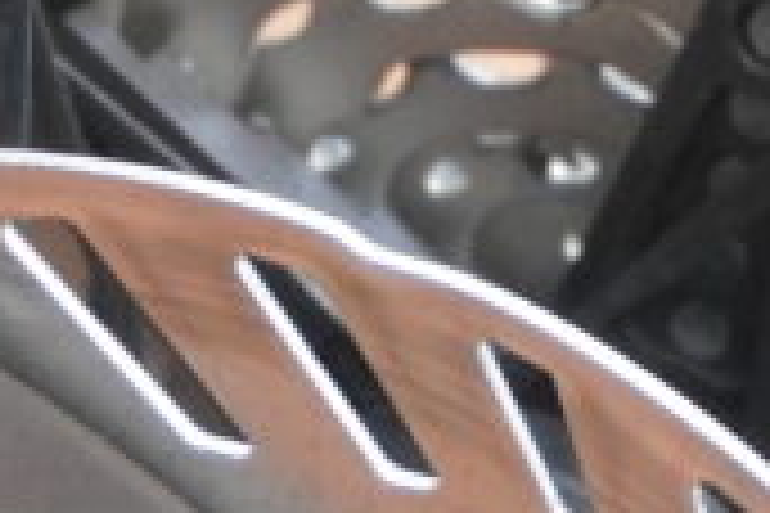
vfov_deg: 3.0
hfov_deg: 4.6
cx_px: 54
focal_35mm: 450
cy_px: 1096
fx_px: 9624
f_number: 5.6
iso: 640
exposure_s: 1/160
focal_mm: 50
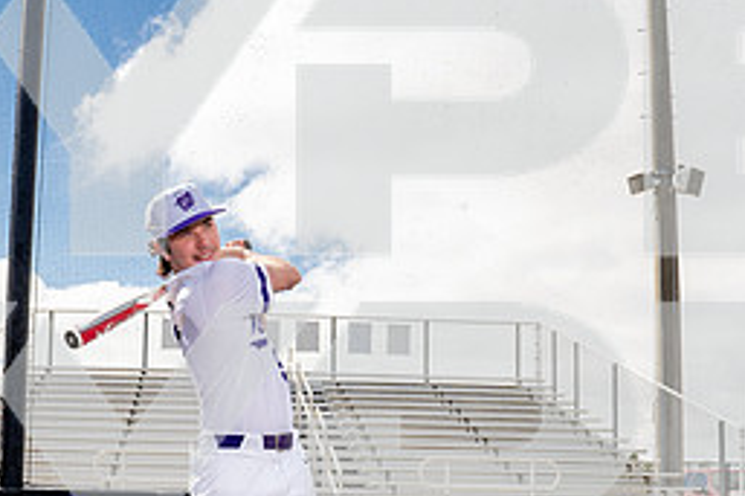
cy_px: 457
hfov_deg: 37.8
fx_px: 1075
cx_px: 249
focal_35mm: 52
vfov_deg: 25.1
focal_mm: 23
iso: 100
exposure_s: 1/160
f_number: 8
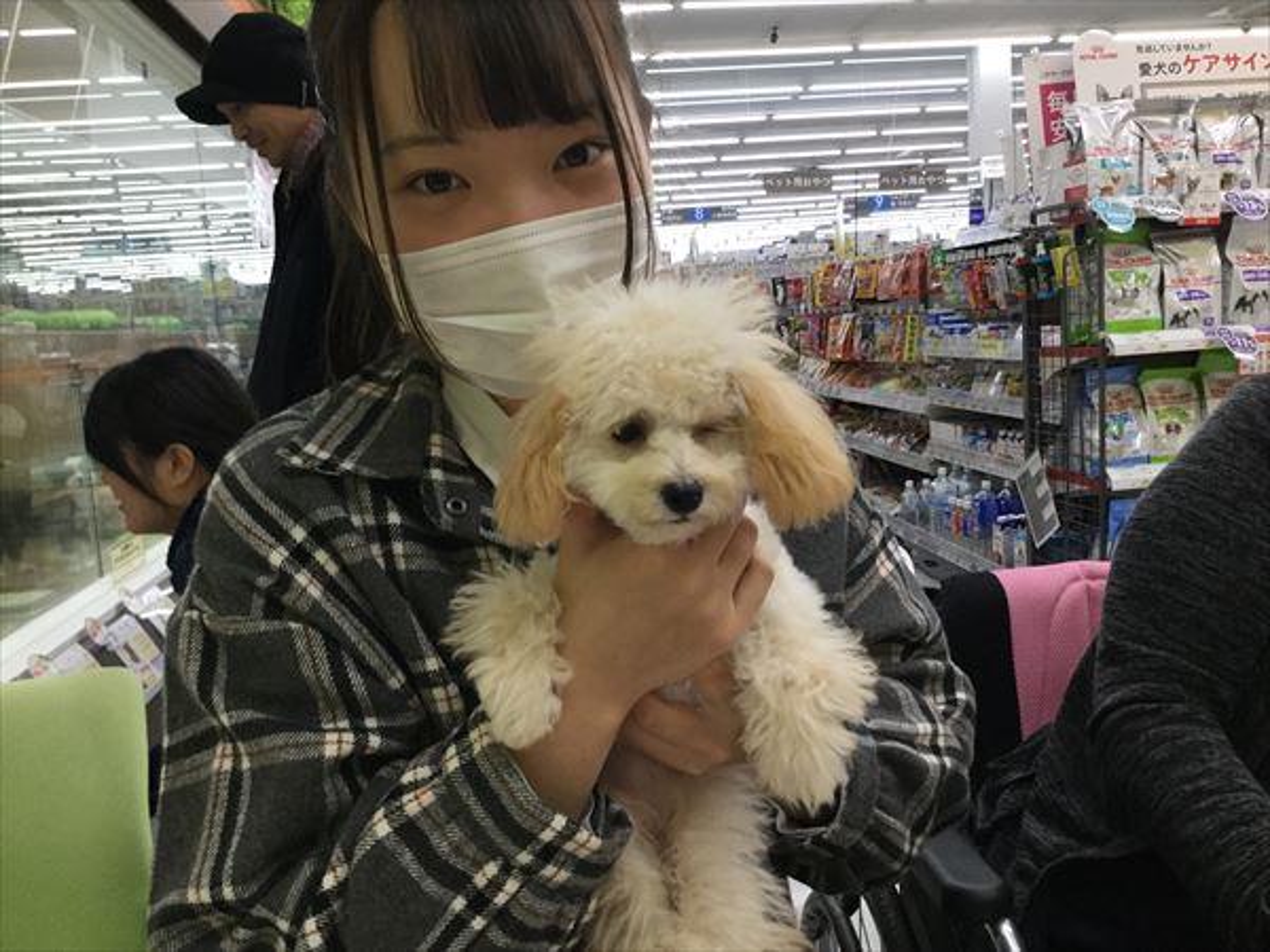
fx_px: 1137
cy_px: 476
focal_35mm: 31
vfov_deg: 45.4
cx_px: 635
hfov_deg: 58.4
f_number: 2.4
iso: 40
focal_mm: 3.3
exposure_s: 1/30
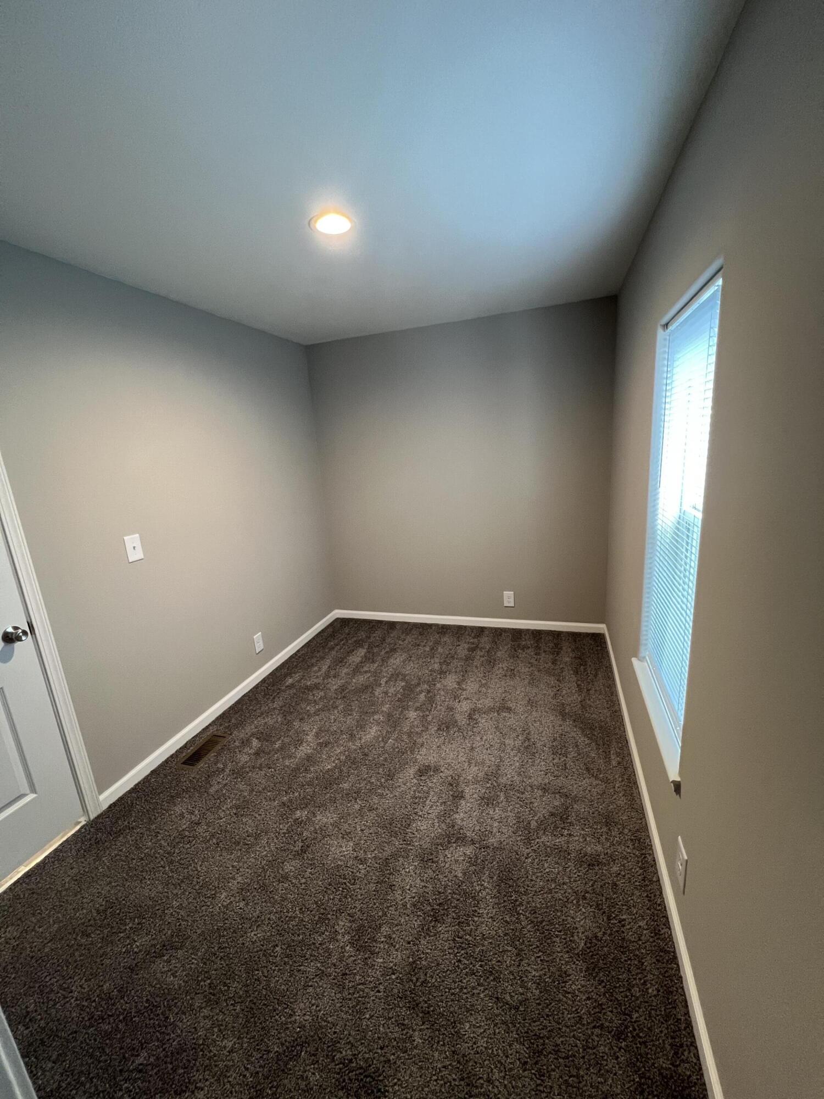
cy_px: 550
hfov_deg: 89.9
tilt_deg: -11.7
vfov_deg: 106.2
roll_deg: +4.3
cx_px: 412
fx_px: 413
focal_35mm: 13
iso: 320
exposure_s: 1/60
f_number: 1.8
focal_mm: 1.57
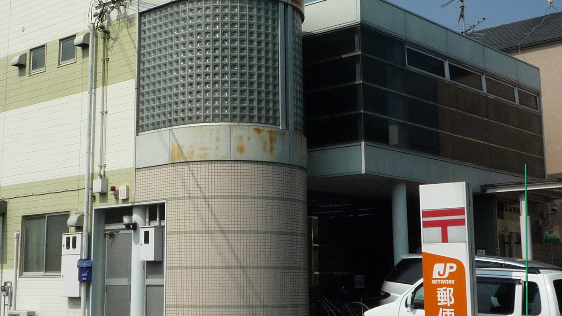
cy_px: 119
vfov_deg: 21.4
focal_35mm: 56
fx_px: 835
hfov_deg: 37.1
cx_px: 229
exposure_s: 1/640
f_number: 6.3
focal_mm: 4.7
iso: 100
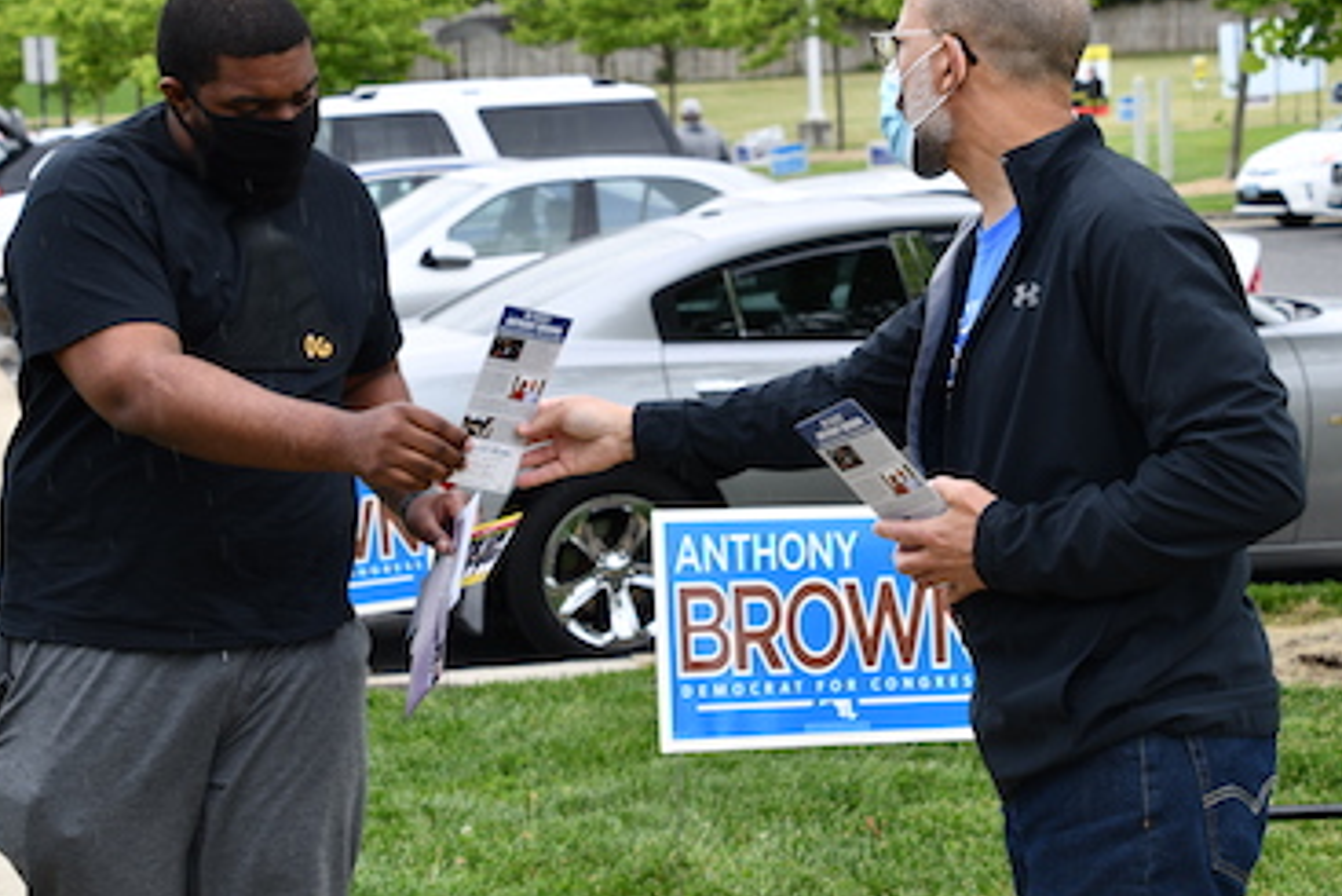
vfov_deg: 14.0
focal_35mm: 98
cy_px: 338
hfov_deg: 20.8
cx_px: 625
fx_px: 3654
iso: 200
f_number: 7.1
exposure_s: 1/250
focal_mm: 48
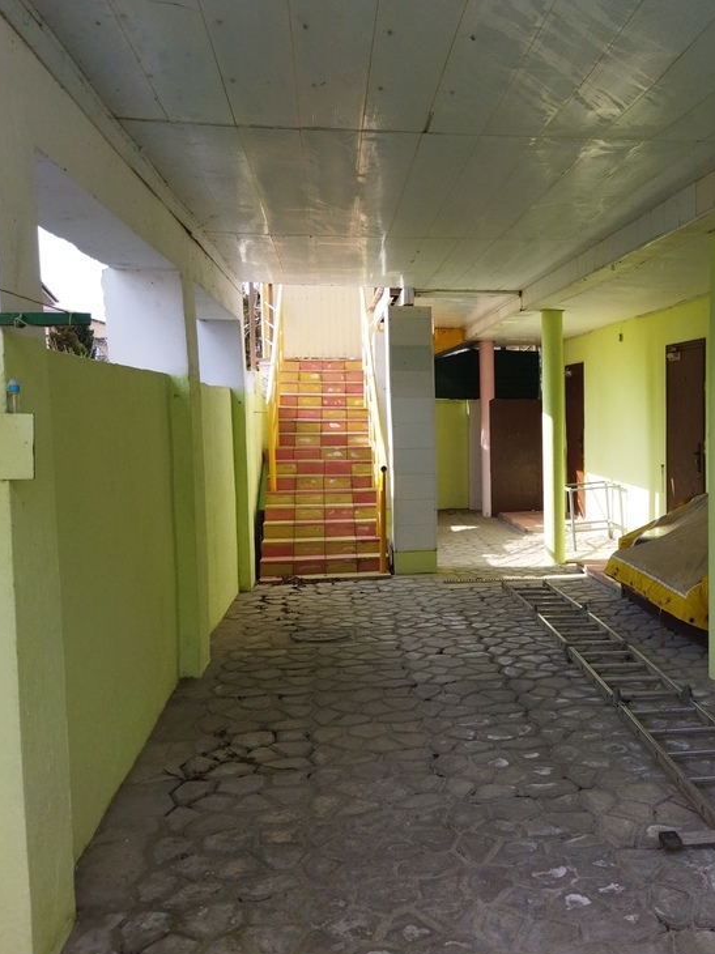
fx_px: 1020
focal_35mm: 37
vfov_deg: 50.2
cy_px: 480
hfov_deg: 37.6
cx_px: 545
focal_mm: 4.71
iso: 100
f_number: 1.79
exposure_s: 1/955
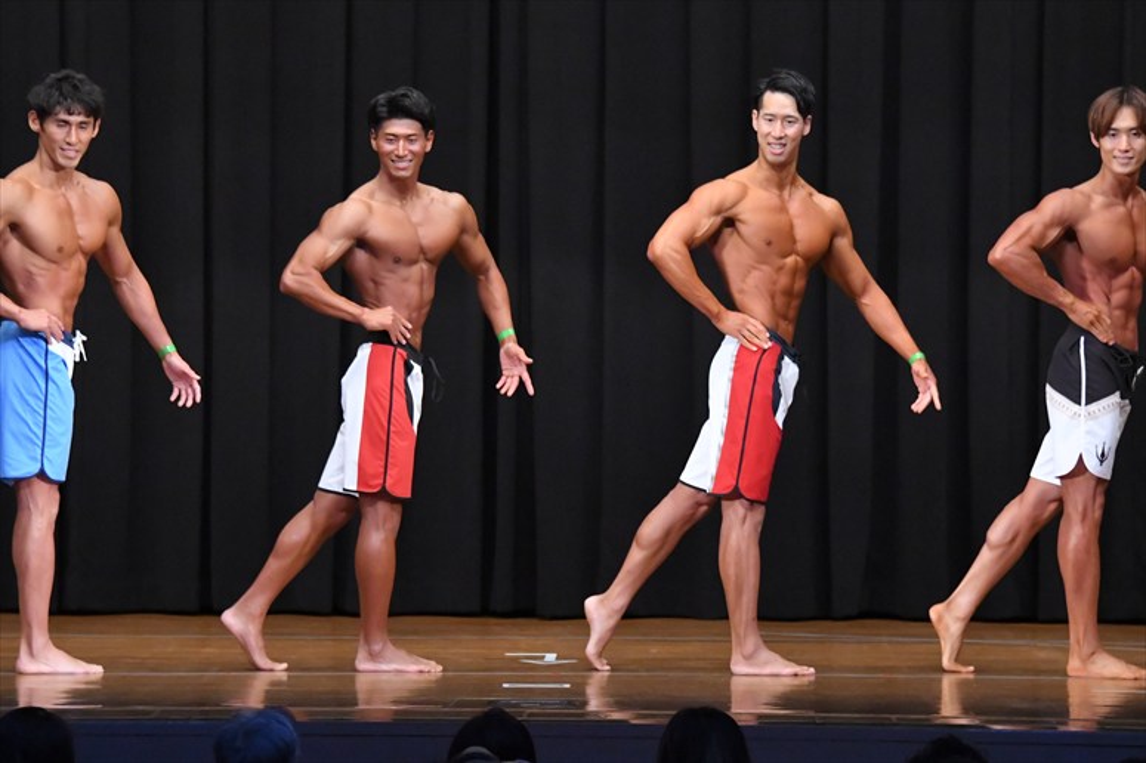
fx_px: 6427
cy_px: 382
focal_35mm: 202
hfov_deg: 10.2
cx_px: 573
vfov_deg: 6.8
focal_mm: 135
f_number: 5.6
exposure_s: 1/400
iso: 8000
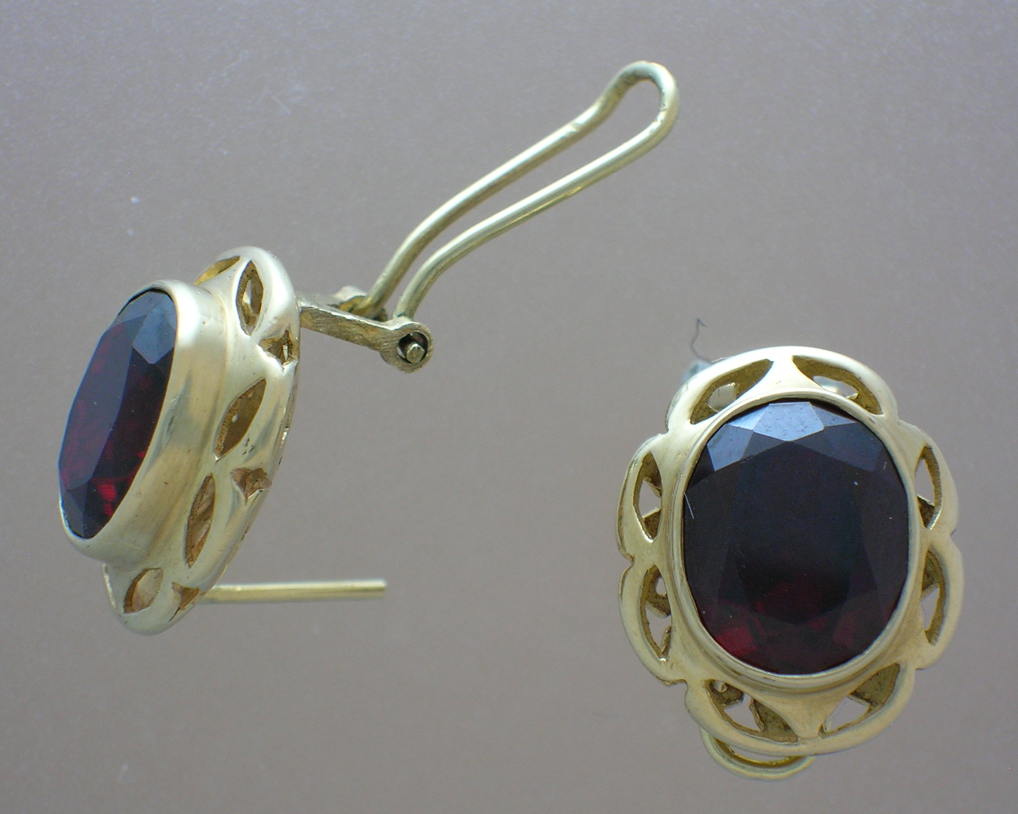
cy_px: 450
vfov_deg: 13.0
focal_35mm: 119
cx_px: 528
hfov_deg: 16.2
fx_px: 3585
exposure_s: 1/3.6
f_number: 4.9
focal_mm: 17.1
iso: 66
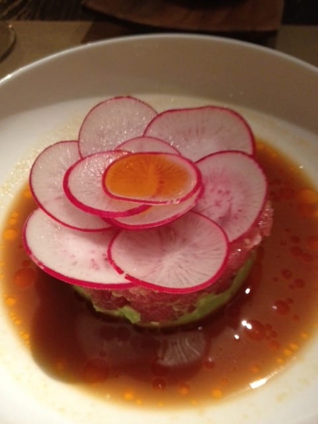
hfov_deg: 40.7
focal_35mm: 35
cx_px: 159
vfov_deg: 52.6
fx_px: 429
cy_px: 212
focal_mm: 4.28
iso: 400
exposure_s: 1/17
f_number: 2.4
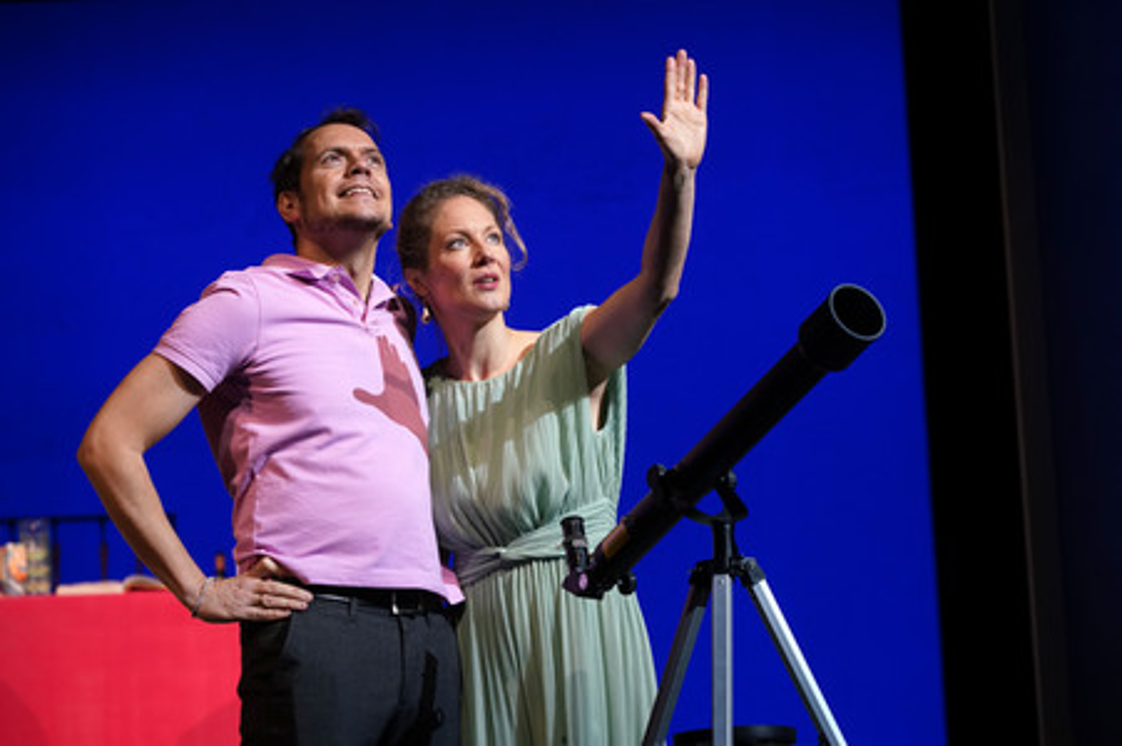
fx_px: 4329
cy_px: 373
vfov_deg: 9.9
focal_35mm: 139
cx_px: 561
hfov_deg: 14.8
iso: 1600
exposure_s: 1/250
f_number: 5.6
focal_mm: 139
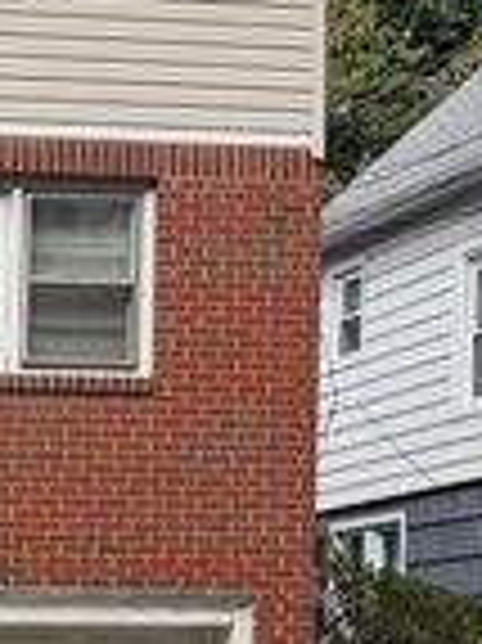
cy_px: 727
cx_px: -423
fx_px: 2082
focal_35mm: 112
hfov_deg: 12.0
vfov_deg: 17.0
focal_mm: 6.76
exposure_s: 1/1091
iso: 80
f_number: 1.78
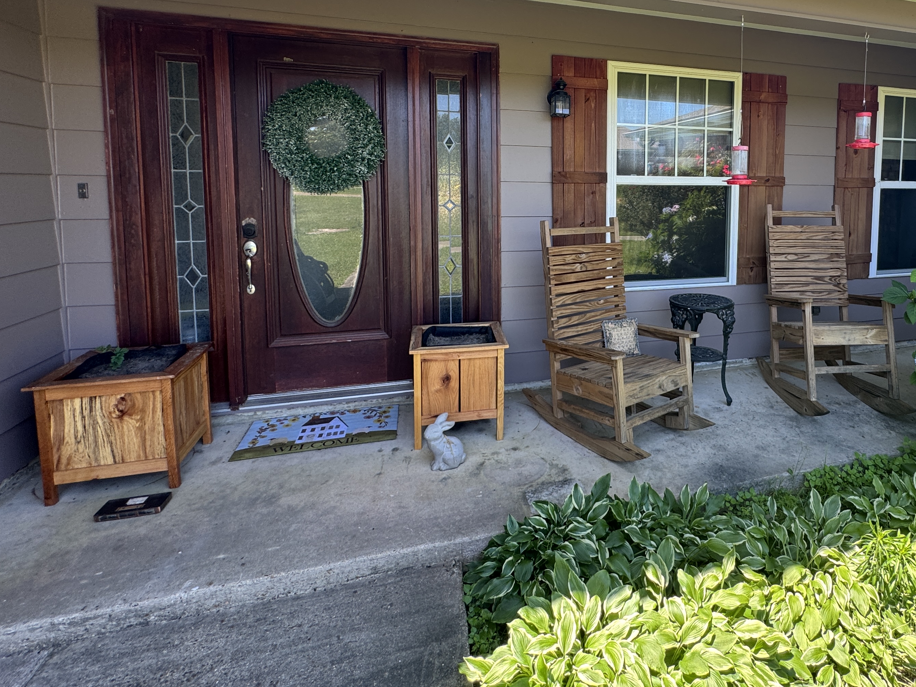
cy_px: 232
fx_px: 556
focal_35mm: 21
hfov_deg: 76.5
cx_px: 612
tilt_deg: -6.1
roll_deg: -1.1
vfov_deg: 62.0
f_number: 2.2
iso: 50
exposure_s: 1/99
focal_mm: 2.22
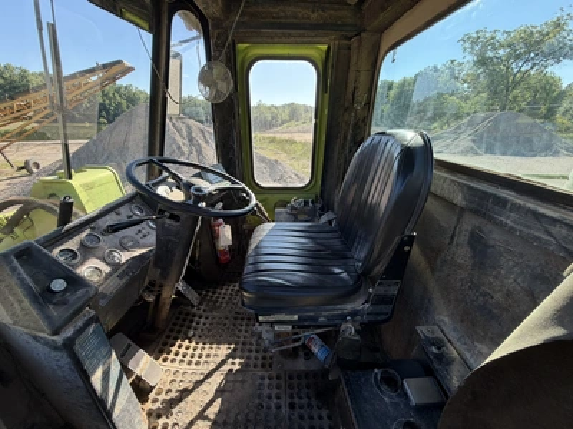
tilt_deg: -21.8
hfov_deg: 102.1
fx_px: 232
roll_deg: -1.3
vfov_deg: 85.7
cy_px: 214
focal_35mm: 14
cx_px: 286
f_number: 2.2
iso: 40
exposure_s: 1/224
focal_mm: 2.22
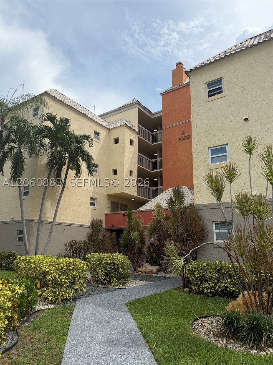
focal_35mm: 24
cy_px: 182
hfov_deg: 56.8
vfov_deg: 71.6
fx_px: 252
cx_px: 136
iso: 80
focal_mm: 6.76
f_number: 1.78
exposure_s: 1/6173
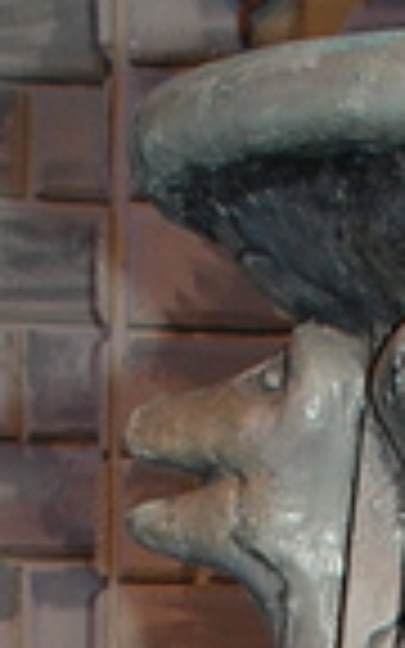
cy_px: 1539
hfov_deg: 7.7
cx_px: 580
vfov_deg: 10.7
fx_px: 2967
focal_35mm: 168
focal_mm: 22
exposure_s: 1/60
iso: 320
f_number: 5.6
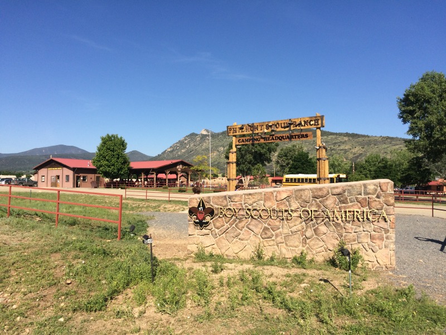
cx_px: 223
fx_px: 374
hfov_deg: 61.7
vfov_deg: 48.2
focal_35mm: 29
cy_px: 168
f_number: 2.2
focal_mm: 4.15
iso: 32
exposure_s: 1/2053
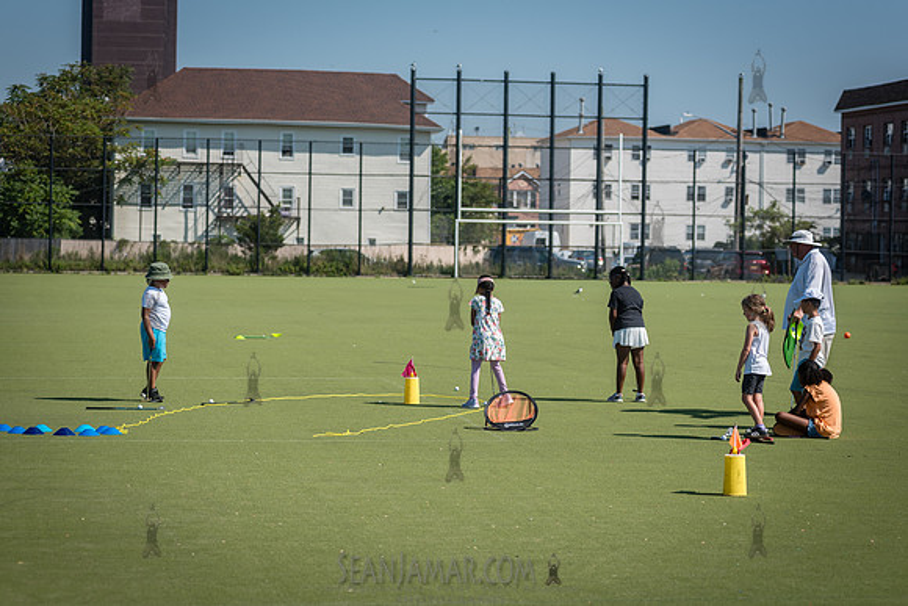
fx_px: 2523
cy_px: 303
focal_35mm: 100
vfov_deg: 13.7
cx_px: 454
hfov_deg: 20.4
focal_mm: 100
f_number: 4
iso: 100
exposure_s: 1/1250
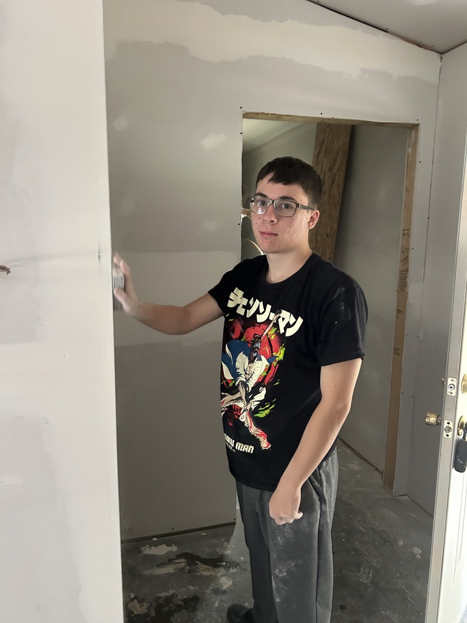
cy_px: 312
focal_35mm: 26
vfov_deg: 67.3
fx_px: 468
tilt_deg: -10.7
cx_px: 234
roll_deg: -1.6
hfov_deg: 53.1
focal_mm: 5.7
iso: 400
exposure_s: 1/60
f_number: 1.5
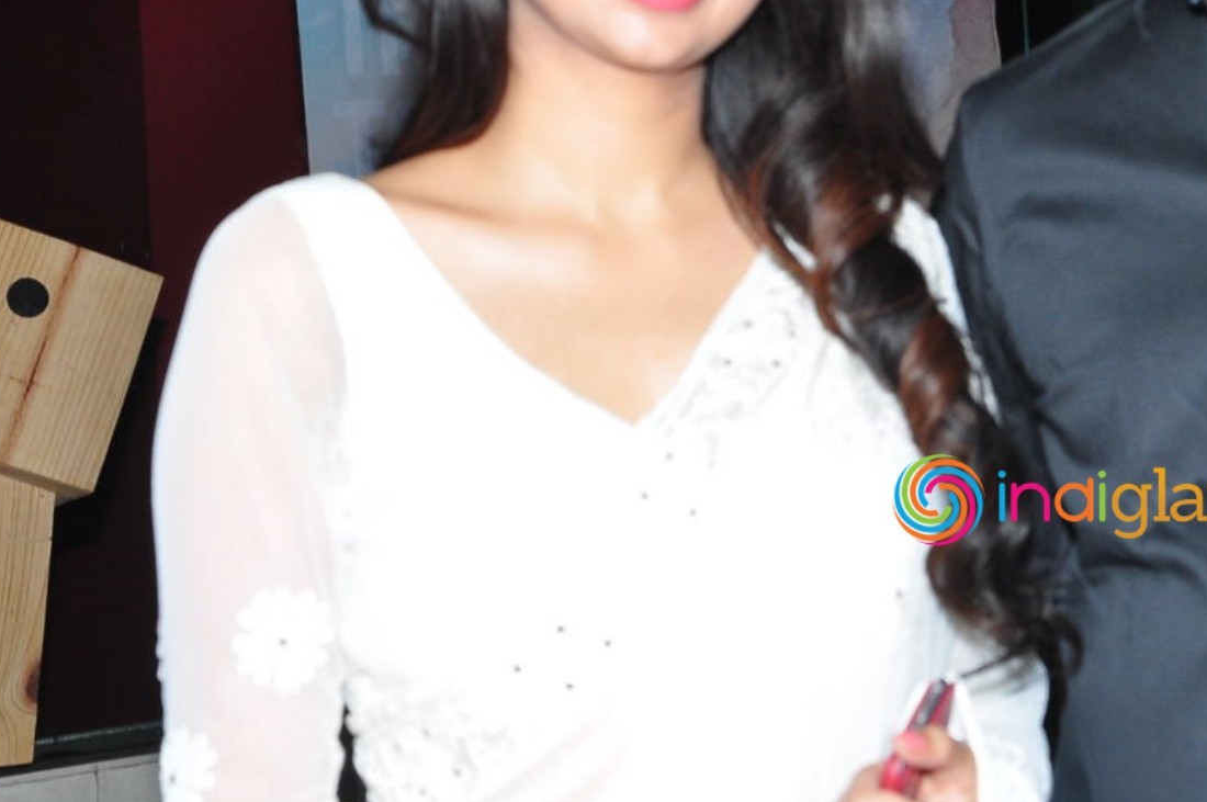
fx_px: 3919
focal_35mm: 117
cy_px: 172
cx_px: 1135
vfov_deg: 11.6
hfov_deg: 17.2
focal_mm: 38
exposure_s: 1/125
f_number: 10
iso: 500
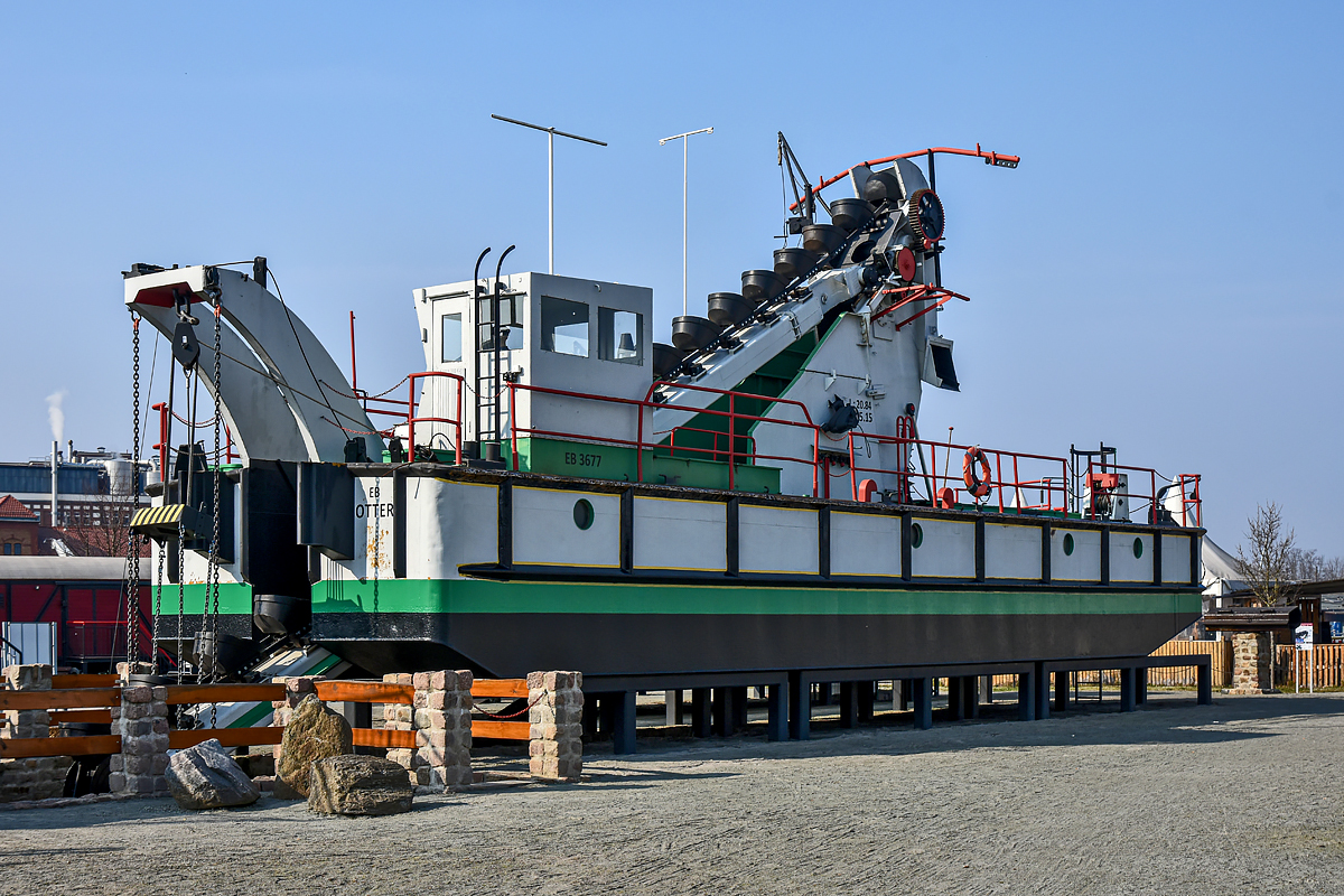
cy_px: 448
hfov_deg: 41.1
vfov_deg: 28.1
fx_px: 1792
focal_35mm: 48
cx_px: 672
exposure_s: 1/640
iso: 200
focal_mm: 32
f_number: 8
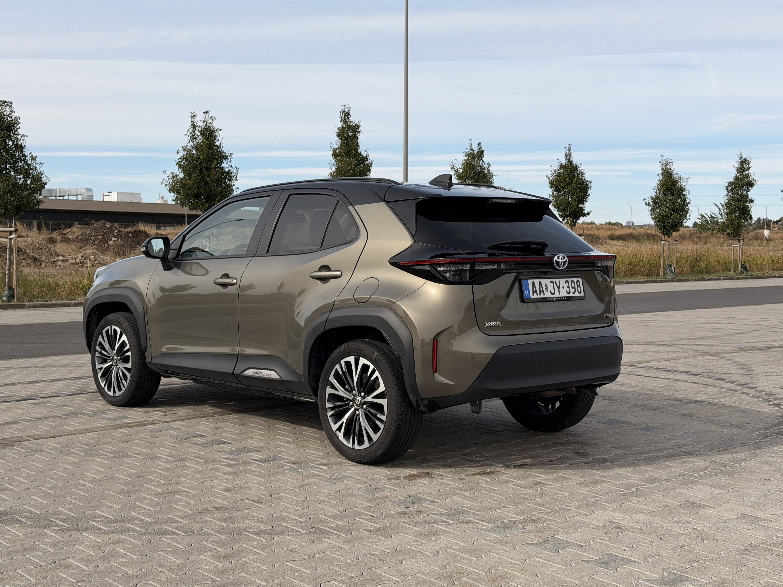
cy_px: 294
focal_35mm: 48
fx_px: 1086
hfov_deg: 39.7
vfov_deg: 30.3
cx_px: 392
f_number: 1.78
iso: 64
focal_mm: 6.76
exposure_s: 1/4329
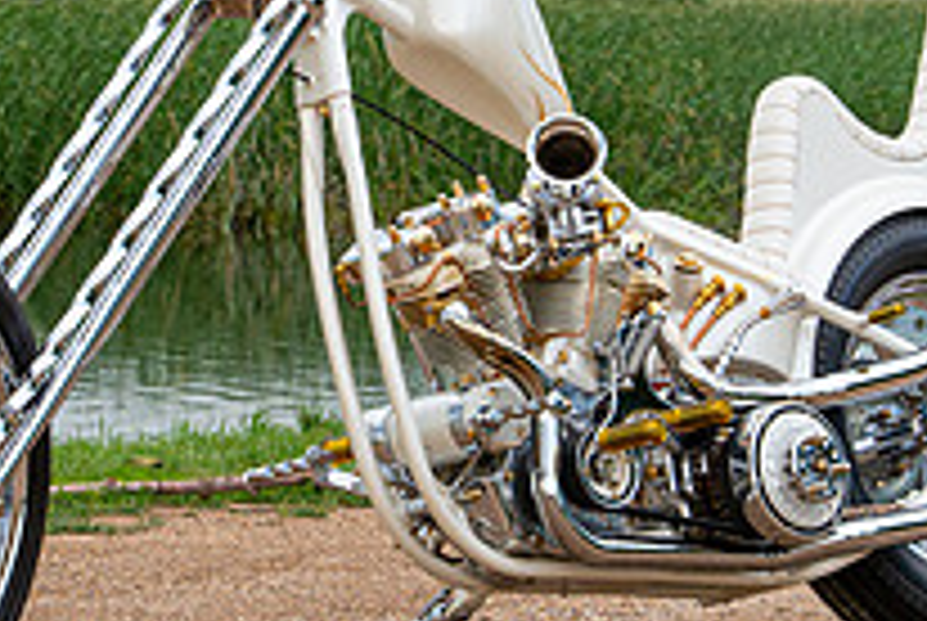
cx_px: 311
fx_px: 8561
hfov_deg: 6.2
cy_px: 95
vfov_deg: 4.2
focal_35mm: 332
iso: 400
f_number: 10
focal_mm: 105
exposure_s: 1/200
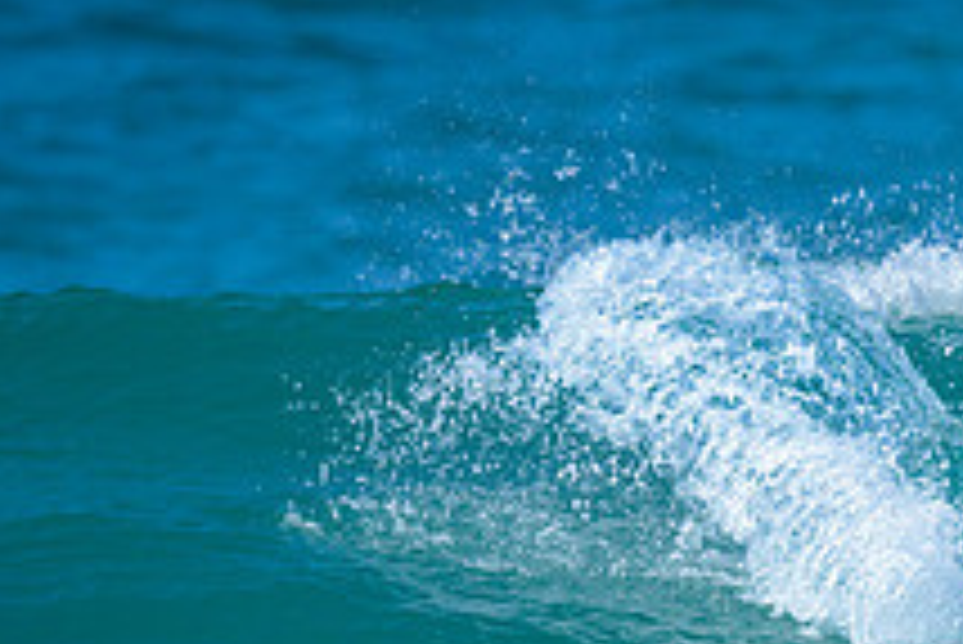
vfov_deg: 0.5
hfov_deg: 0.7
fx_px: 79900
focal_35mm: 2985
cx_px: 895
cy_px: 571
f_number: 6.3
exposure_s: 1/2500
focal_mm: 800
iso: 500
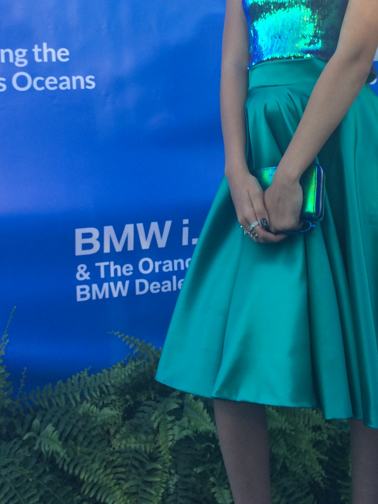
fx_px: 757
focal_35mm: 52
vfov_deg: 36.0
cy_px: 124
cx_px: 187
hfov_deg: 28.0
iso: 32
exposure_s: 1/190
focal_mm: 4.12
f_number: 2.2
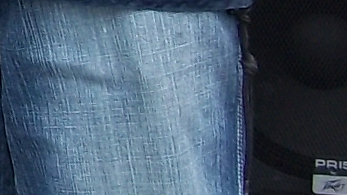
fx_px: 2649
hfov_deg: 6.7
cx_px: -737
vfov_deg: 4.0
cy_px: -467
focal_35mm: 288
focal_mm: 6.5
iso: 80
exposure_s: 1/160
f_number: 3.1
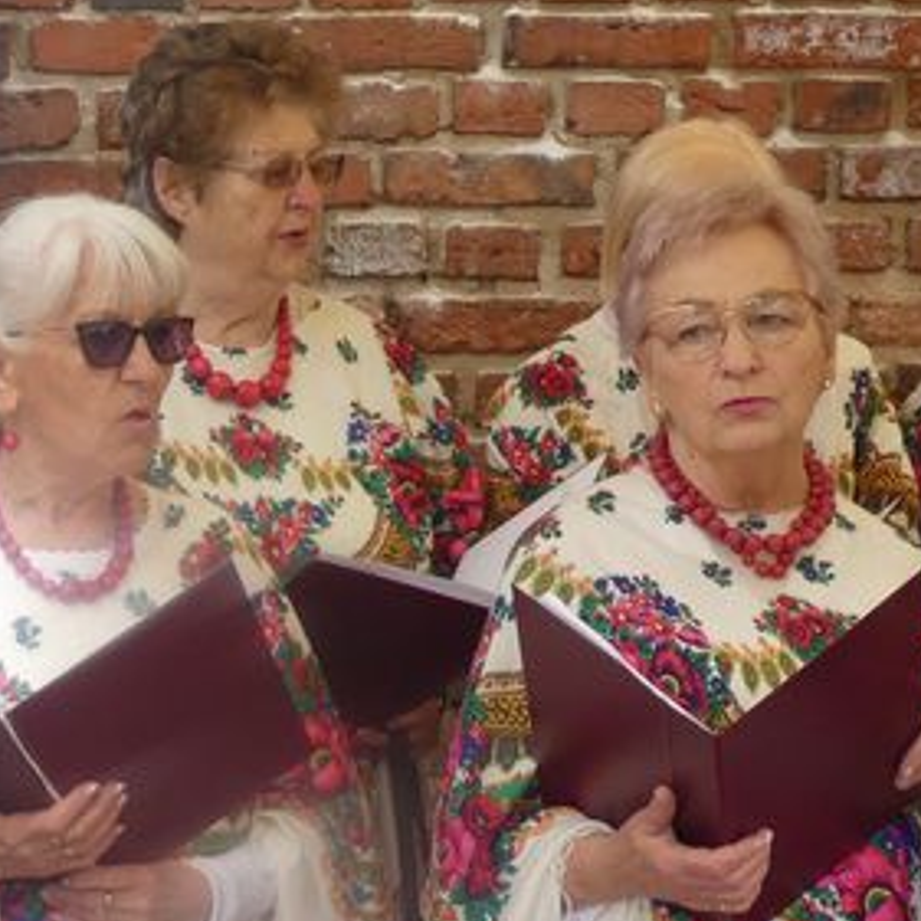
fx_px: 3973
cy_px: 869
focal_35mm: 132
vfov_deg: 13.1
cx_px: 69
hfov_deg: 13.1
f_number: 3.6
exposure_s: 1/80
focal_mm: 7.3
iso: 80
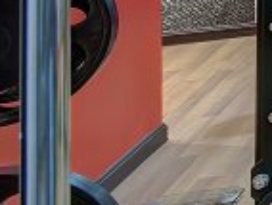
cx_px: 975
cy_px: -216
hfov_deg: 9.3
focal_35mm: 97
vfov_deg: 13.1
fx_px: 763
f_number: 8
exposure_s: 1/1.67
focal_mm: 14
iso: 100
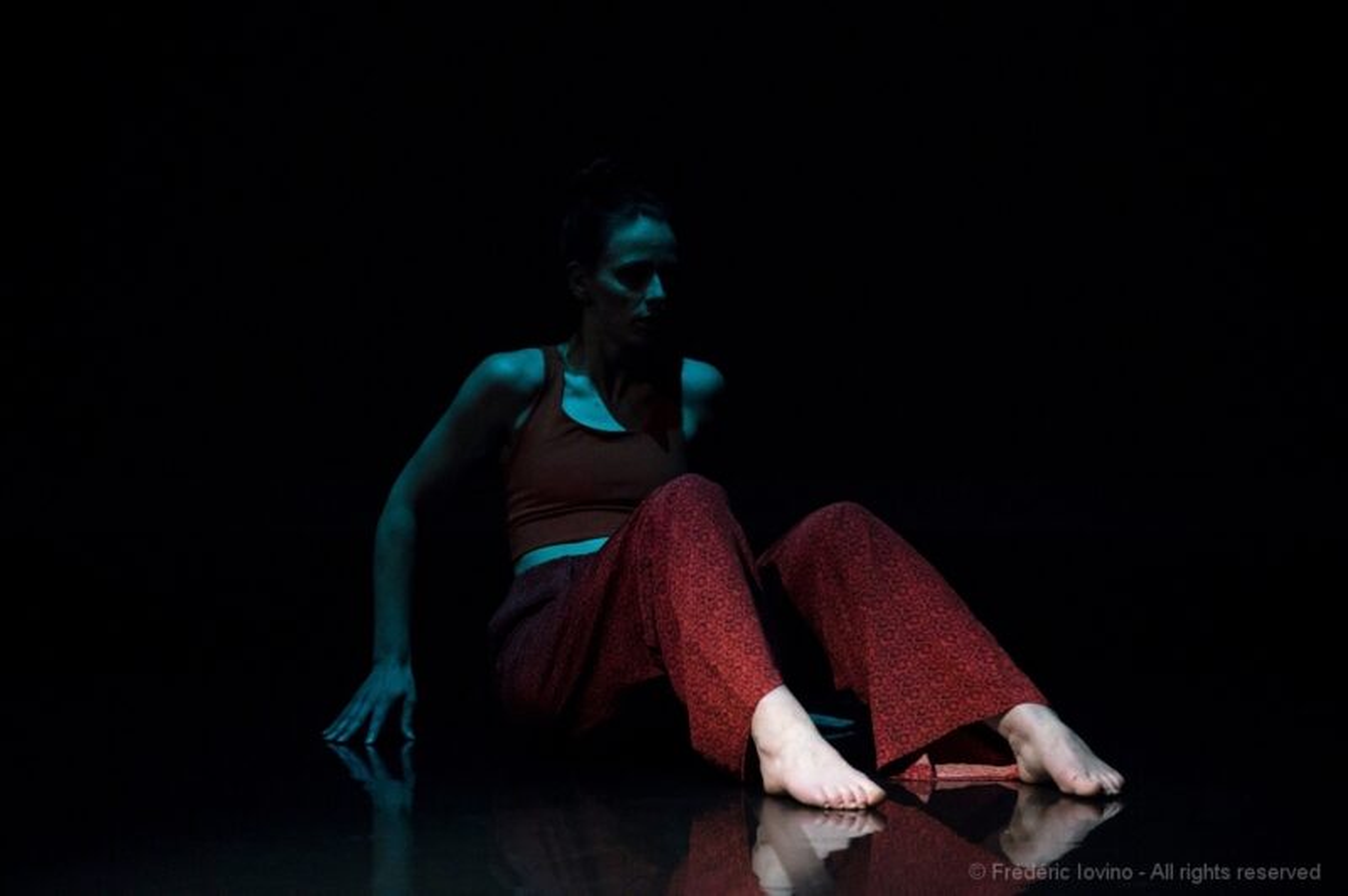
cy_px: 448
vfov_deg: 9.8
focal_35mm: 140
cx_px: 674
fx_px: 5238
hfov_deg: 14.7
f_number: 2.8
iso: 6400
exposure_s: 1/200
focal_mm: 140
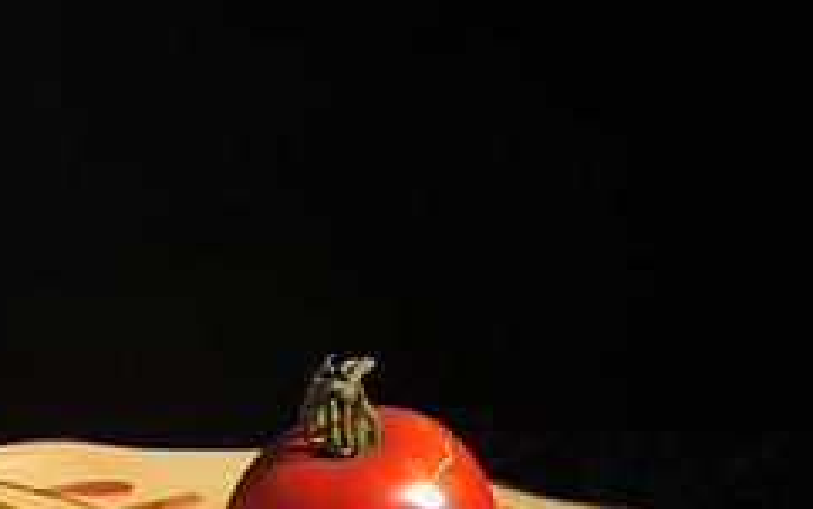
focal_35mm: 275
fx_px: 6102
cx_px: 121
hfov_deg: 7.6
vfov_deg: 4.8
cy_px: 406
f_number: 5.6
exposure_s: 1/100
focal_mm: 75
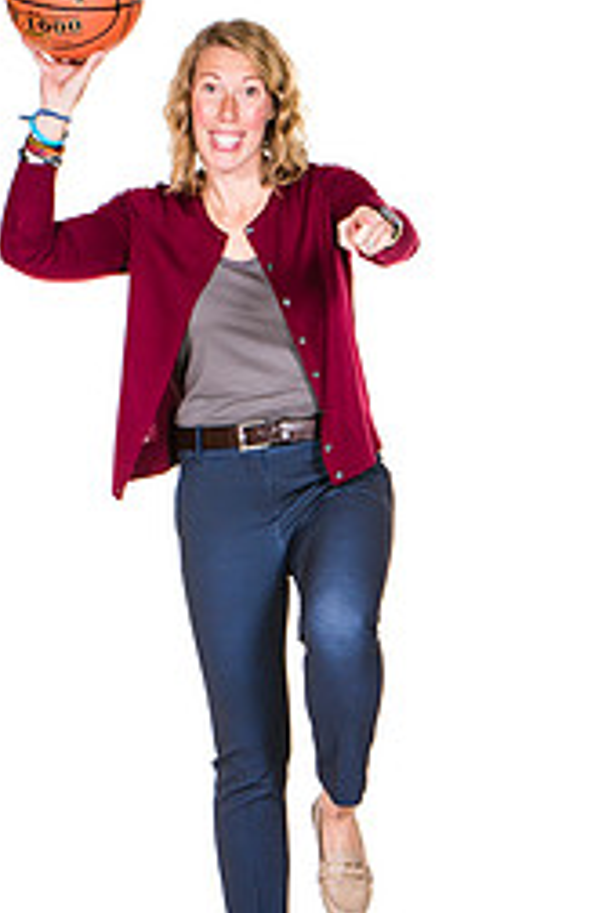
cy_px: 456
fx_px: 5582
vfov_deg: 9.4
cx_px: 283
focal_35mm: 220
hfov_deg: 6.2
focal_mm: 82
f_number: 6.3
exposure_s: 1/160
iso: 200
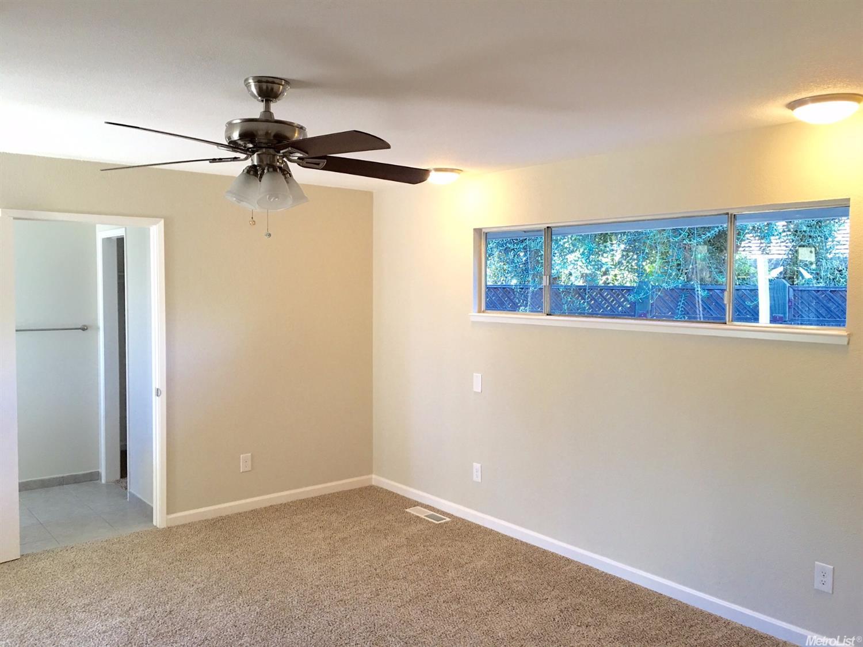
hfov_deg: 61.7
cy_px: 324
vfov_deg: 48.2
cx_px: 432
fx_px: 723
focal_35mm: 29
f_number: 2.2
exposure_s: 1/30
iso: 40
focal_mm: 4.15
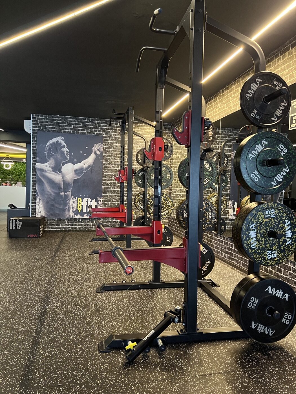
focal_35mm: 26
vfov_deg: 67.3
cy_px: 197
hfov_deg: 53.1
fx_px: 296
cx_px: 148
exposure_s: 1/40
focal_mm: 5.7
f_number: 1.5
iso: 640
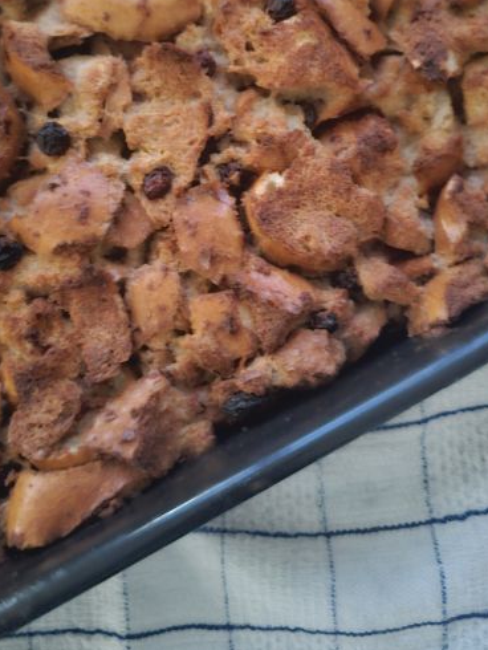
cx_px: 251
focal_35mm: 40
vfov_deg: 45.7
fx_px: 751
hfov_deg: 36.0
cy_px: 193
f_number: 1.7
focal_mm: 6.3
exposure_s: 1/8.33
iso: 2000
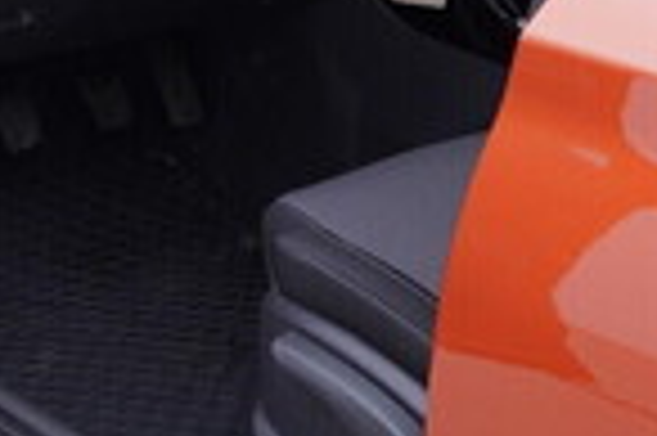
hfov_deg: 14.5
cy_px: -34
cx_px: -184
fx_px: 2479
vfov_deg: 10.0
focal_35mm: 136
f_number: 3.2
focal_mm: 24
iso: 125
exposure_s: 1/50
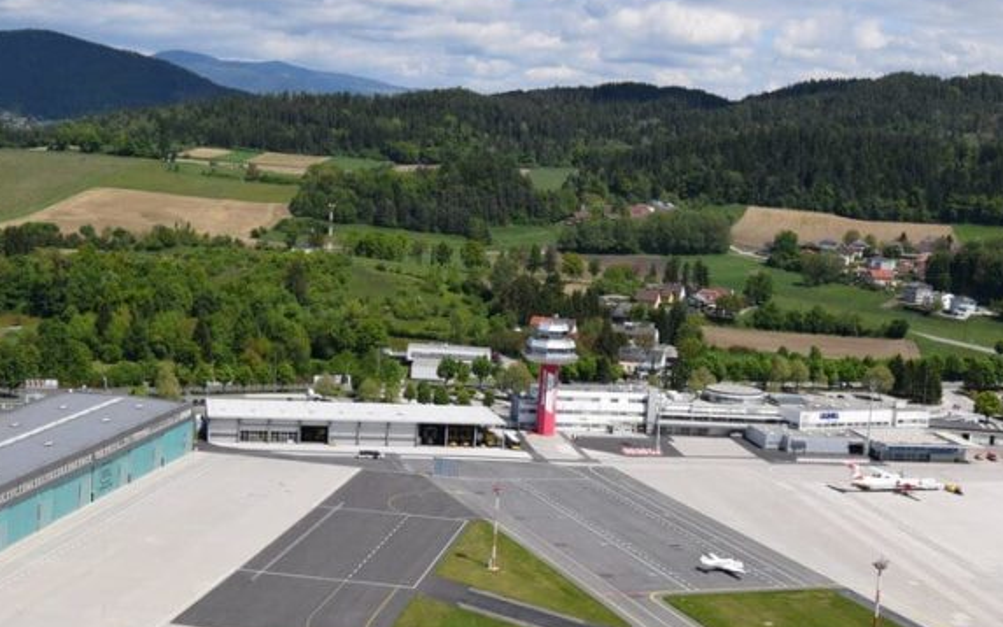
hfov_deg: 35.7
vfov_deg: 22.7
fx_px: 1558
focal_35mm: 57
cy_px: 318
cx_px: 474
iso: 200
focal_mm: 20
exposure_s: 1/400
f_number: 10
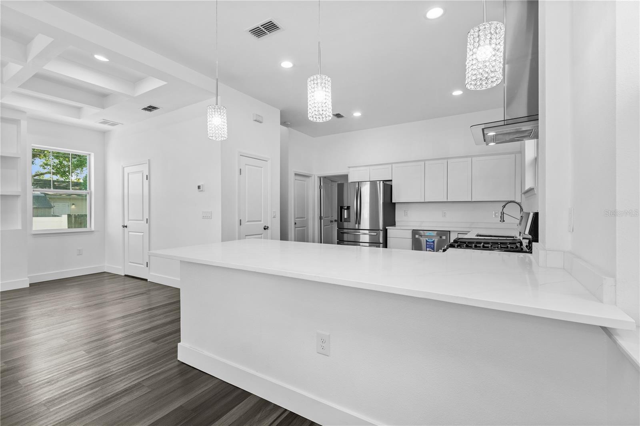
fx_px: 267
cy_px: 213
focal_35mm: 15
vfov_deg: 77.3
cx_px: 320
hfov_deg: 100.4
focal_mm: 10
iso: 100
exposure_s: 1/2.5
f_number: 7.1
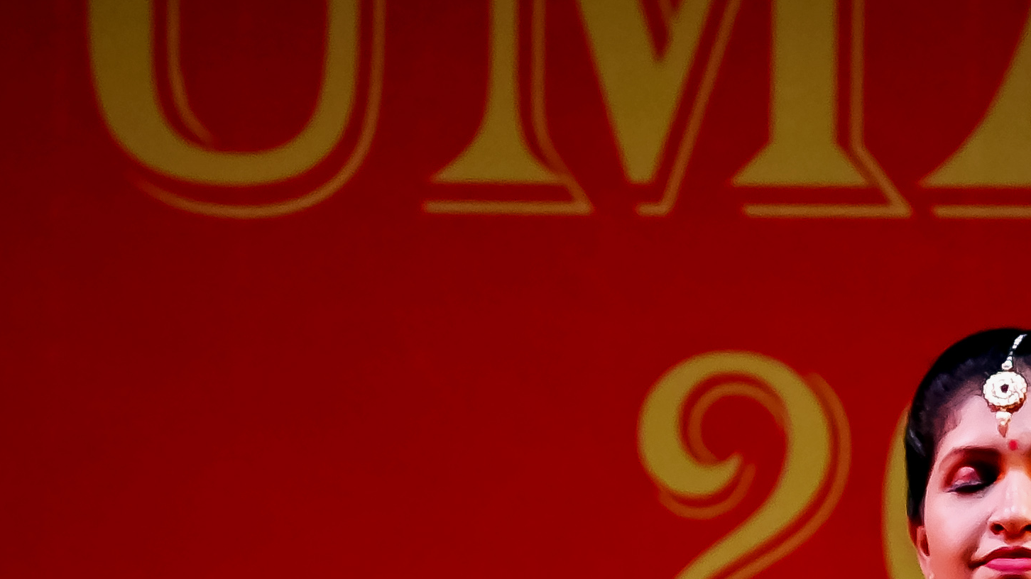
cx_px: 1138
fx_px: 12518
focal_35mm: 458
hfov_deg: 4.7
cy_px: 1330
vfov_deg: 2.6
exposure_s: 1/400
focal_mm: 105
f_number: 4
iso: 2000
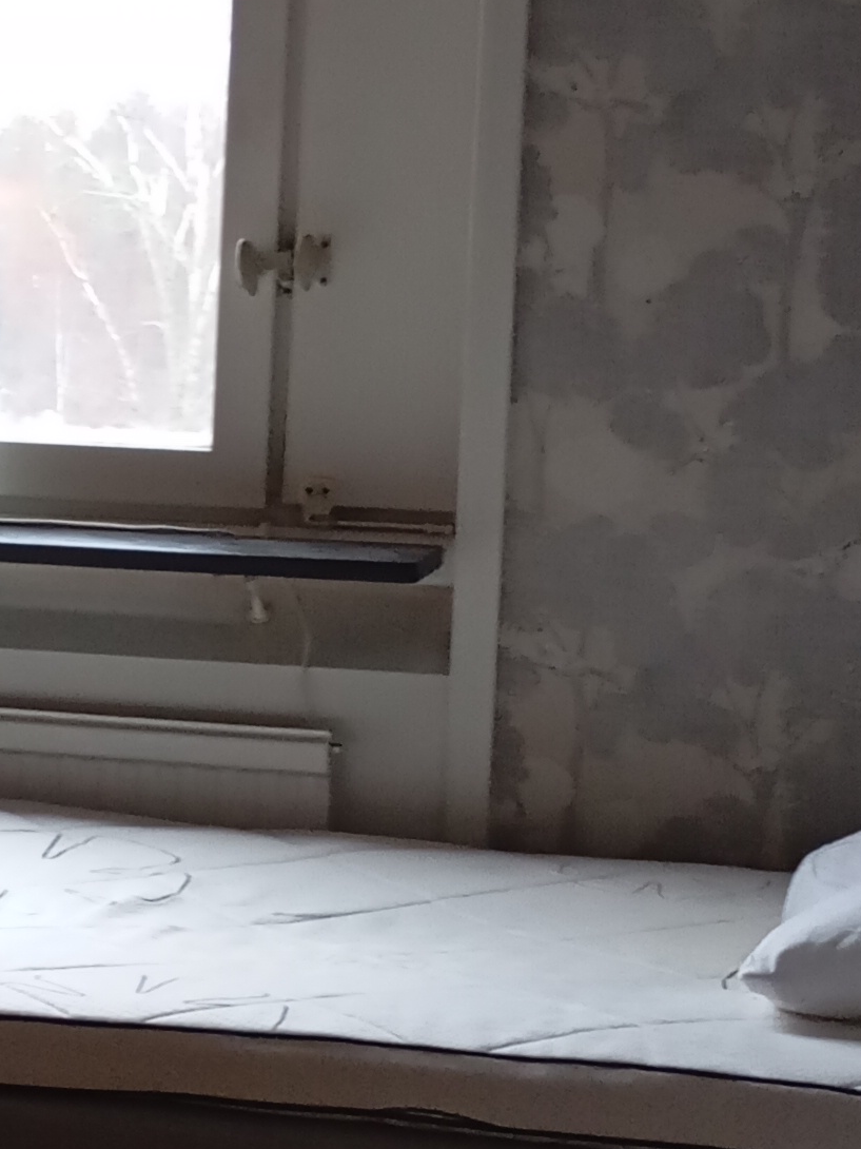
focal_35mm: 105
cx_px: -35
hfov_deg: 13.8
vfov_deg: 18.7
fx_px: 3484
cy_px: 739
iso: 1228
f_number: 1.8
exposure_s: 1/33.3
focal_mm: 4.27
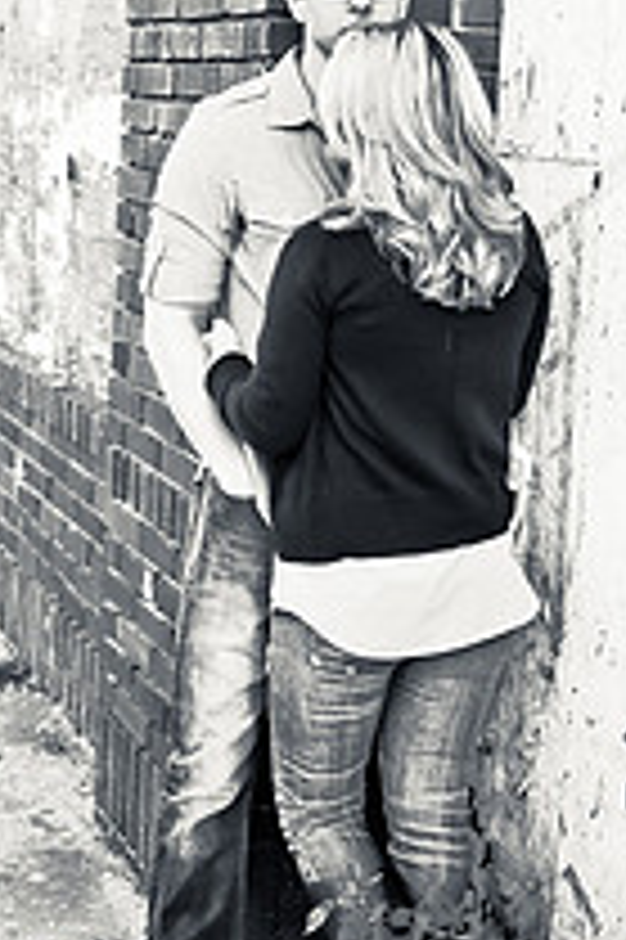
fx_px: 1855
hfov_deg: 19.1
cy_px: 247
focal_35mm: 71
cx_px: 191
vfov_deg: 28.1
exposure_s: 1/200
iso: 200
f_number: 4
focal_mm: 22
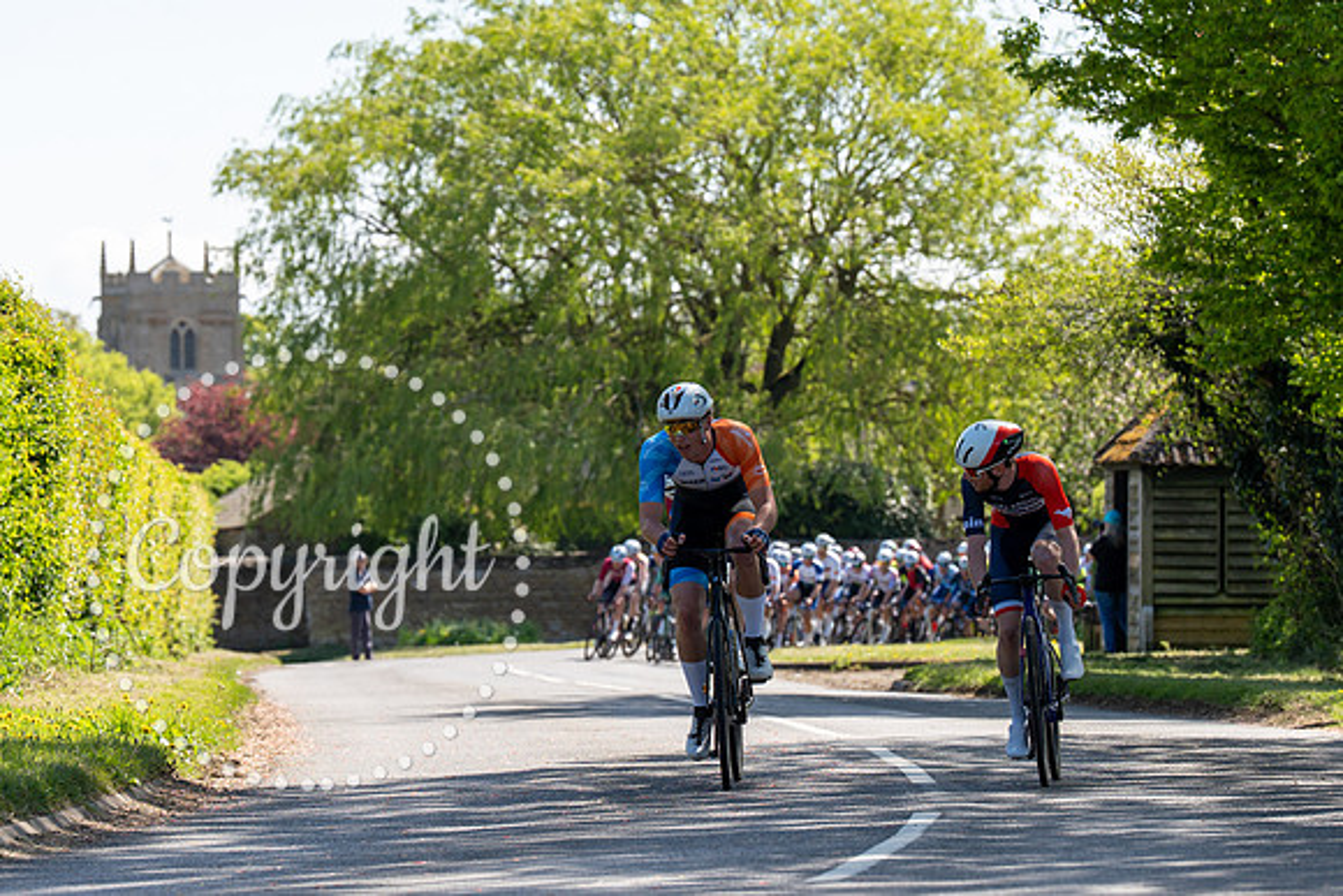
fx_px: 6566
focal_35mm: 176
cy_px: 477
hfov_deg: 11.7
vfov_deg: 7.8
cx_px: 687
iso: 250
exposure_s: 1/1000
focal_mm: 148
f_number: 5.6
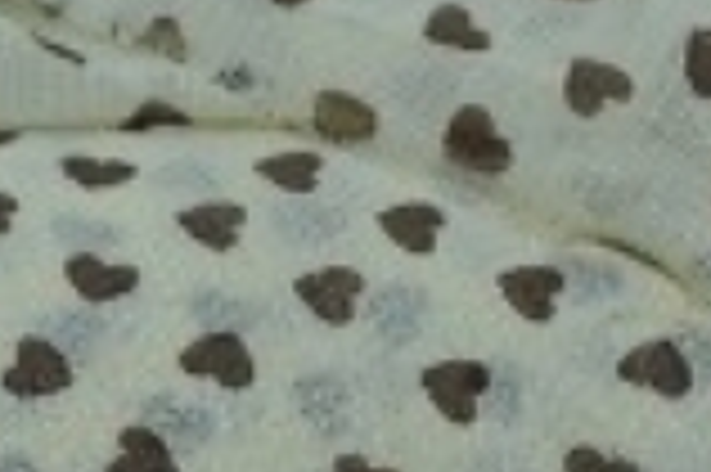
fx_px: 5248
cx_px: -508
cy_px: 470
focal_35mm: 266
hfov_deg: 7.5
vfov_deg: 5.1
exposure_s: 1/60
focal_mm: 70
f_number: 6.3
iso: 800
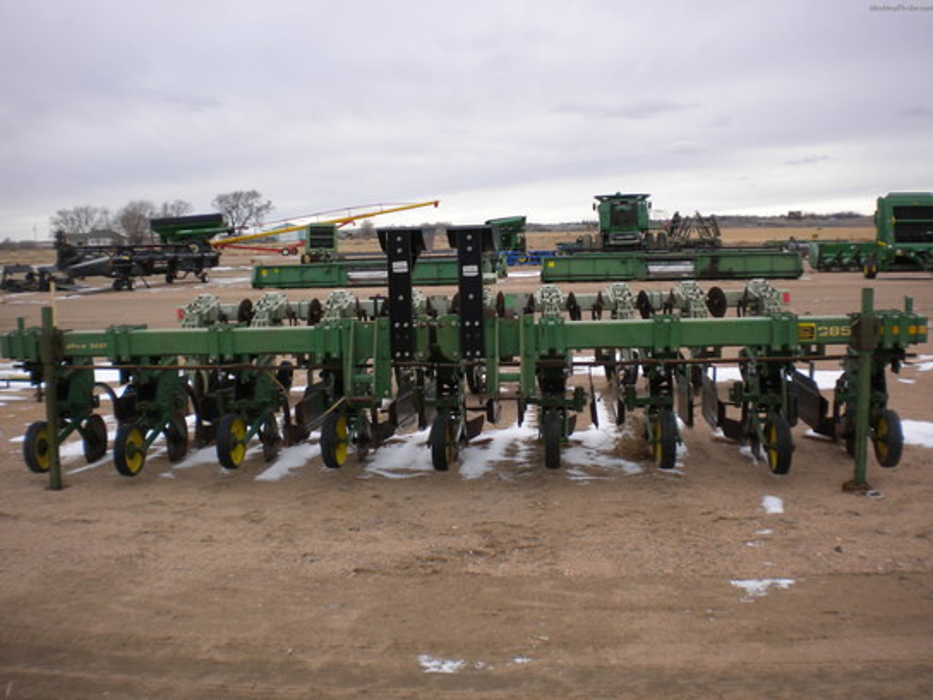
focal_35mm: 35
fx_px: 943
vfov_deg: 40.7
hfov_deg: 52.6
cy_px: 350
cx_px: 466
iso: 80
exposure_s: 1/203
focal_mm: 6.3
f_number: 4.6
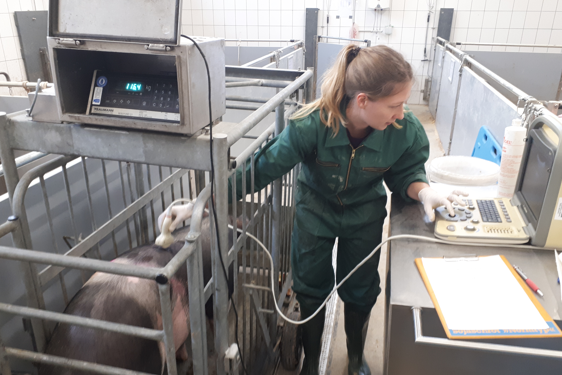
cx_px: 277
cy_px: 203
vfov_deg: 44.9
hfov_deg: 63.7
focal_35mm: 29
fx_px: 453
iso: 200
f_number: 1.9
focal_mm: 3.6
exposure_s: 1/25
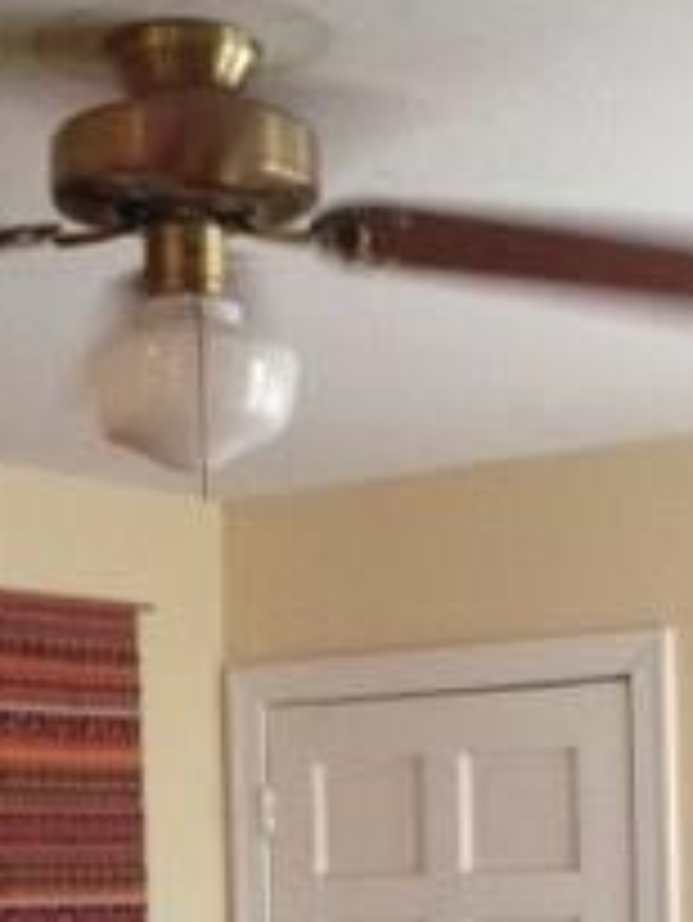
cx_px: 256
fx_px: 2747
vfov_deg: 18.6
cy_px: 891
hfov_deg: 14.4
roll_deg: +1.7
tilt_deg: +3.3
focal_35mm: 103
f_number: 2.4
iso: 320
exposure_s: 1/20
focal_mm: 4.12
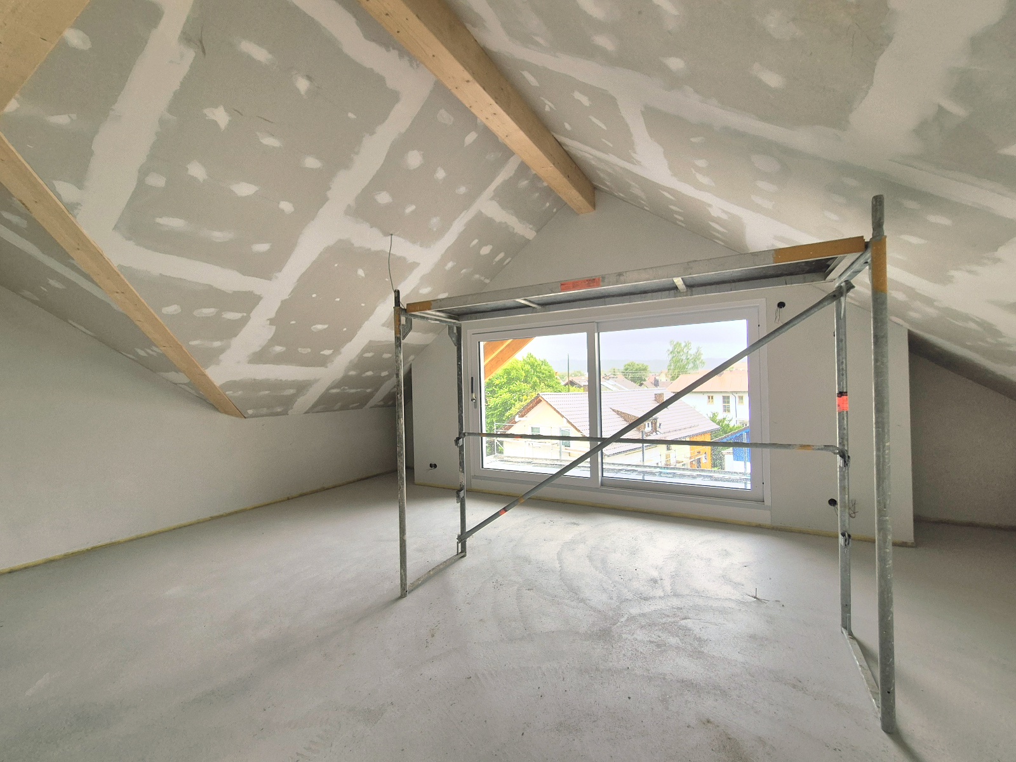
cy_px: 381
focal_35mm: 13
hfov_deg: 106.2
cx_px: 508
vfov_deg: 89.9
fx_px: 382
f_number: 2.2
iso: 80
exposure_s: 1/50
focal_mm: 2.2
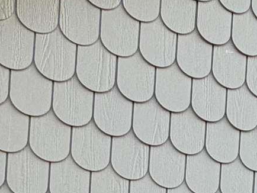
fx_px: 735
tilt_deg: -4.1
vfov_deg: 12.0
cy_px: 469
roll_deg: -4.2
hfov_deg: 14.8
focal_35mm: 99
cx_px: 566
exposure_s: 1/321
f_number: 2.2
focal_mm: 2.22
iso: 50
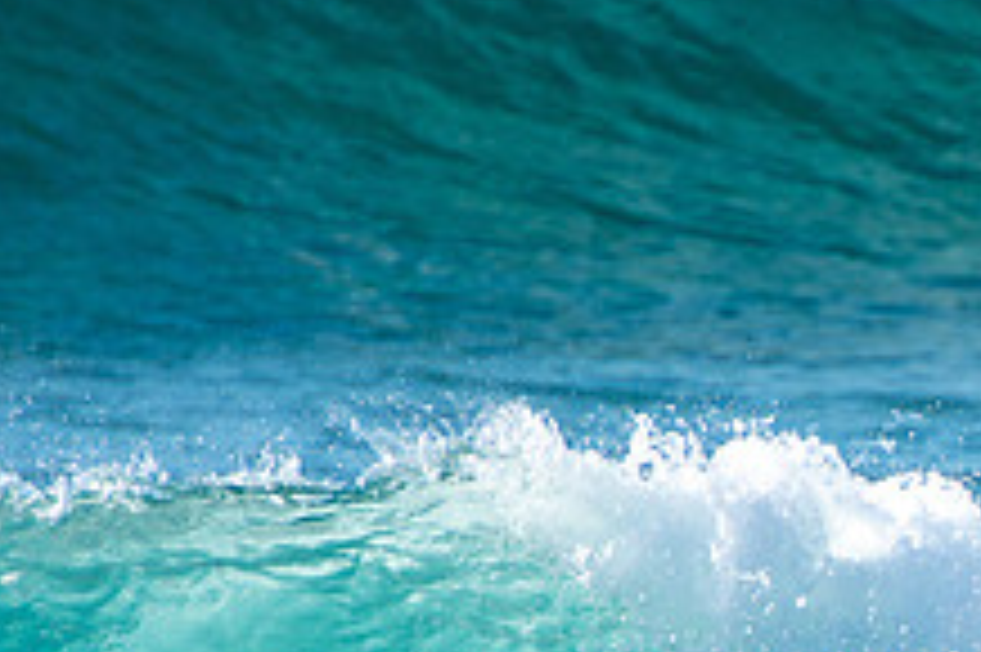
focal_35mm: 1596
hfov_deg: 1.3
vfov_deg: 0.9
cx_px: 1116
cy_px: 798
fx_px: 43457
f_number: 5.6
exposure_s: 1/400
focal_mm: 400
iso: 125
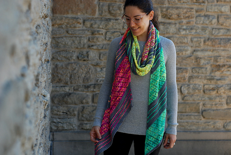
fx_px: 482
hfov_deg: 27.0
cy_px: 78
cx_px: 116
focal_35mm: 75
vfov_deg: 18.2
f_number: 3.2
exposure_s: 1/500
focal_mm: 50
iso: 250
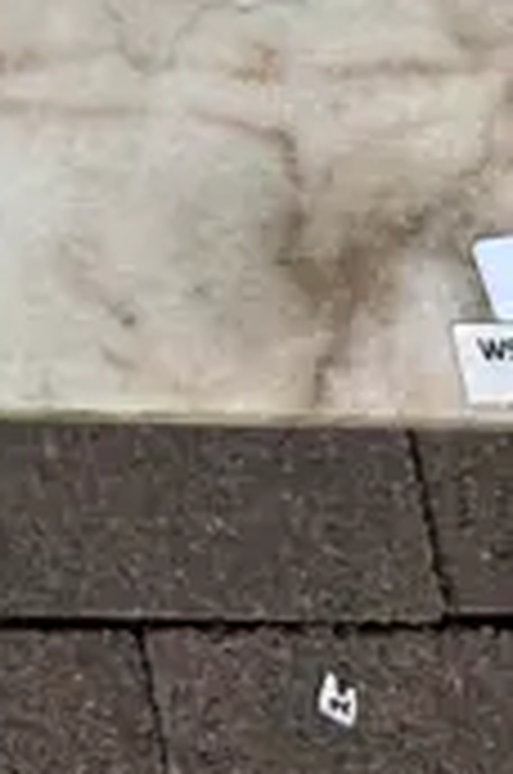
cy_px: -814
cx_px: -1431
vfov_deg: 12.1
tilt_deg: -61.9
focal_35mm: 149
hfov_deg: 7.2
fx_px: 3198
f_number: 1.78
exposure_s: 1/121
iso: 64
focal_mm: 6.86
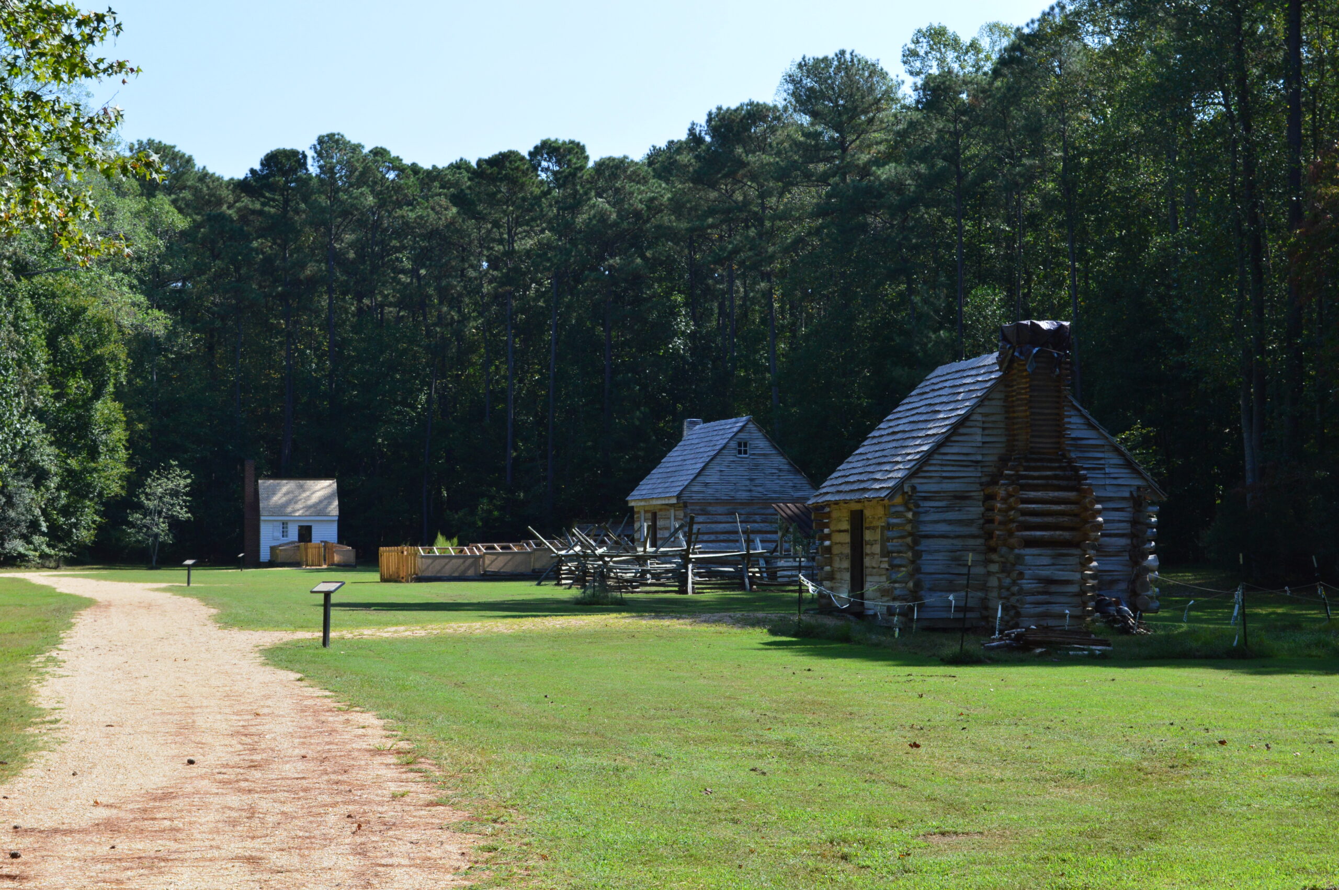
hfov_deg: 33.4
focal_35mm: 60
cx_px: 670
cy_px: 445
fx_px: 2230
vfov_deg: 22.6
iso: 400
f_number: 10
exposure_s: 1/320
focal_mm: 40
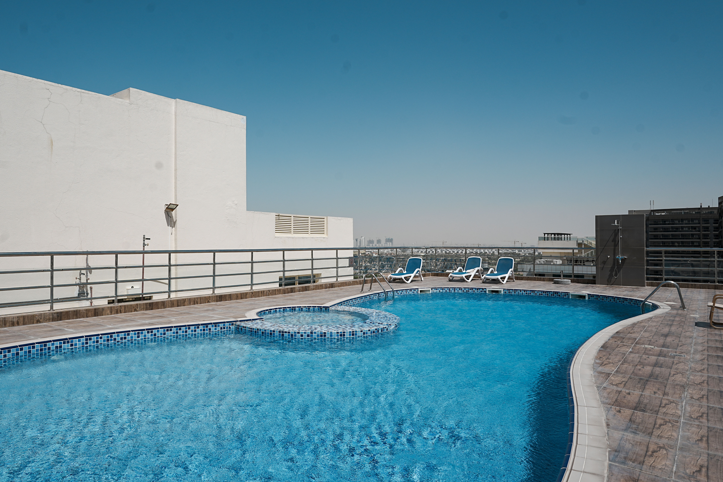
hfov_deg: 73.2
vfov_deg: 53.0
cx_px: 302
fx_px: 482
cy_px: 213
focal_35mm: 24
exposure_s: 1/750
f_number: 9.5
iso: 80
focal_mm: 20
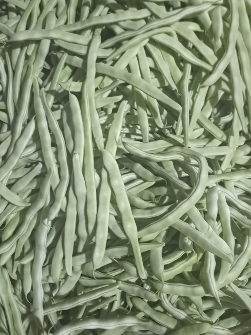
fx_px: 358
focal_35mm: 37
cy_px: 154
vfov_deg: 50.1
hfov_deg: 38.4
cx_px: 91
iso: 1250
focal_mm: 5.75
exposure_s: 1/99.9
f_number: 1.4
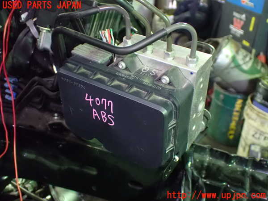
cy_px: 100
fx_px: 317
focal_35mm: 41
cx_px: 134
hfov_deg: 45.8
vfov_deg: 35.1
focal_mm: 7.31
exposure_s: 1/30
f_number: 2.8
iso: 1600
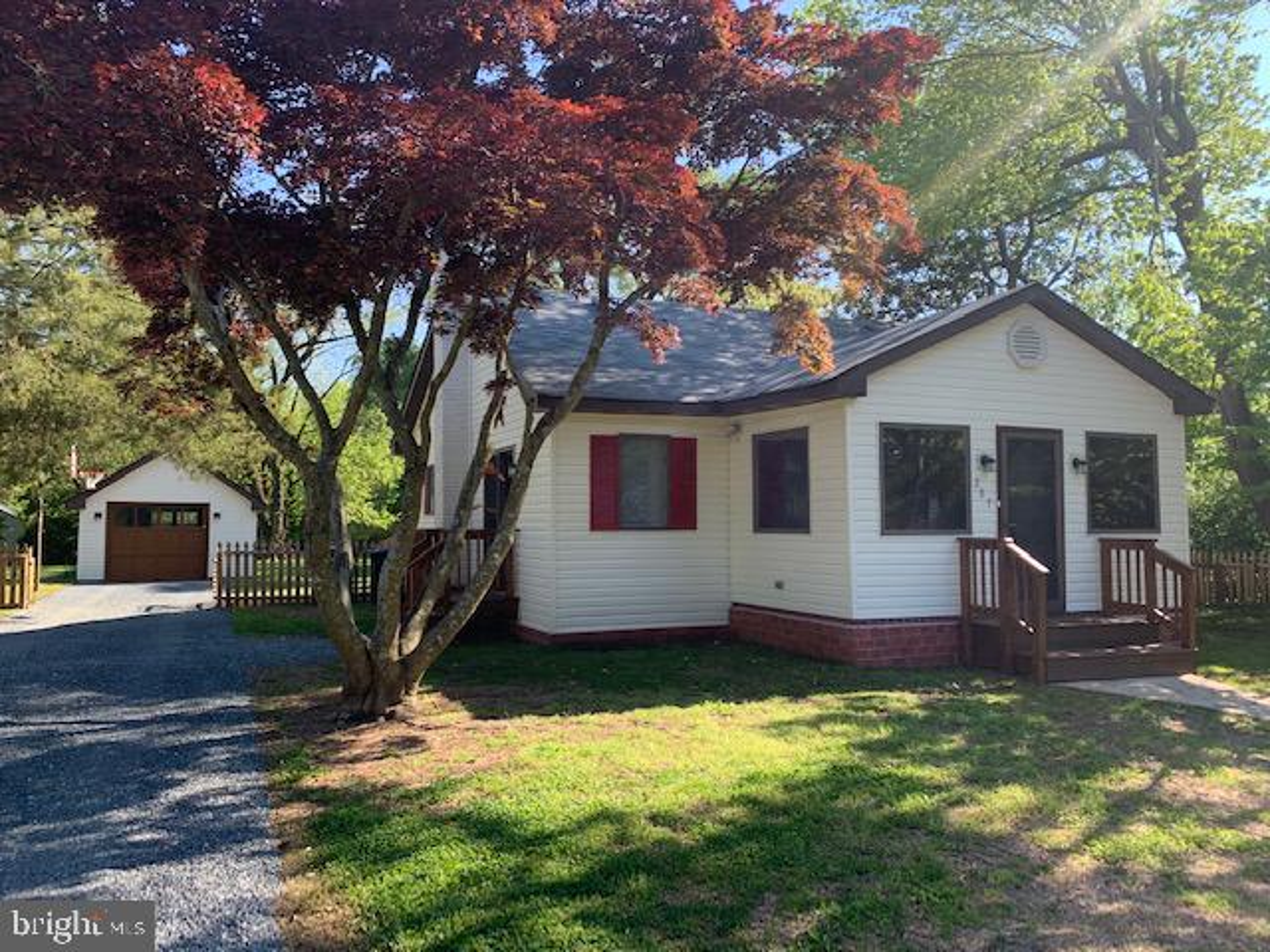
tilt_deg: +3.6
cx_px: 635
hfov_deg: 67.3
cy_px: 476
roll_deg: +0.9
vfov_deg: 53.1
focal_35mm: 26
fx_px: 954
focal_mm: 4.25
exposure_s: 1/362
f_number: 1.8
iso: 25
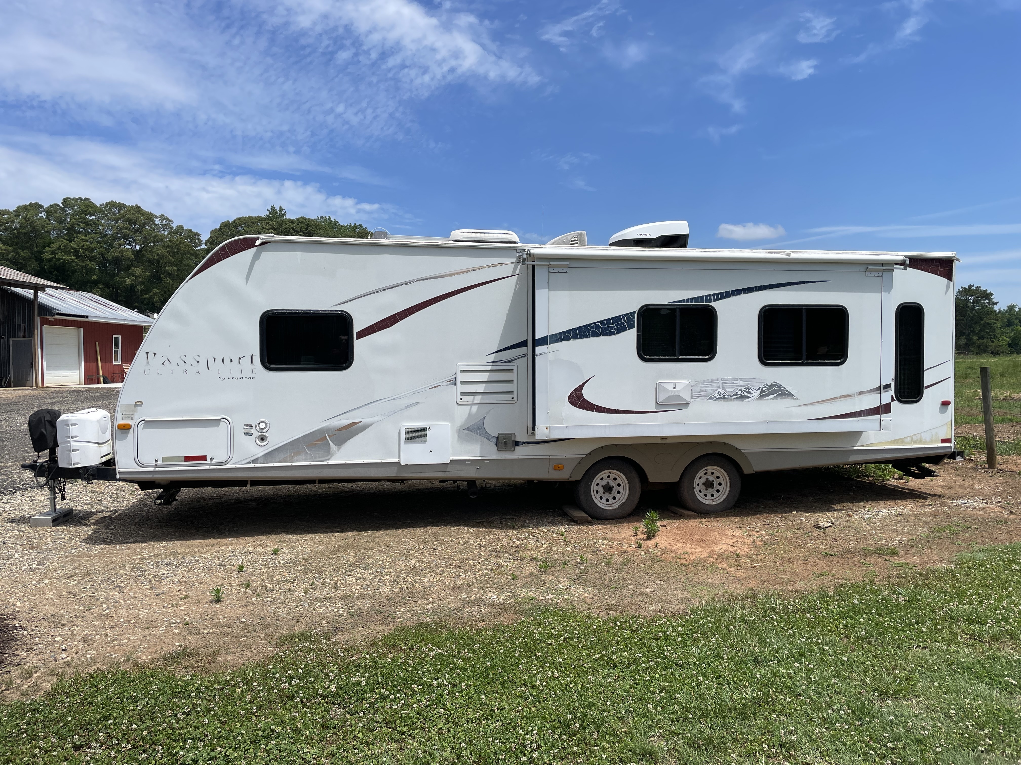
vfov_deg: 53.1
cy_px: 382
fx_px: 767
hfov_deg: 67.3
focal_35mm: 26
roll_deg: +0.9
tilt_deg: -0.6
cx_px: 510
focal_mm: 4.2
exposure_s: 1/4831
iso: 32
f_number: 1.6
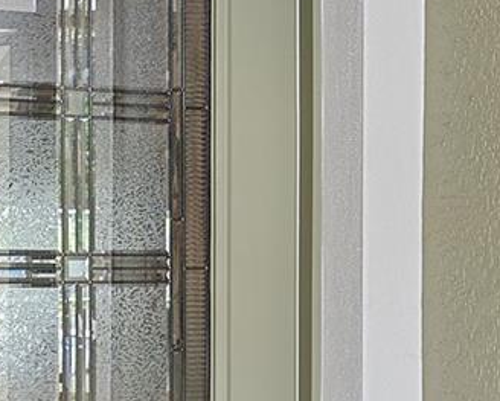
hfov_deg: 29.1
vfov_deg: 23.9
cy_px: 227
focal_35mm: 64
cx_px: 125
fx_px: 948
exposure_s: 1/15
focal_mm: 14
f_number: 8
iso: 200
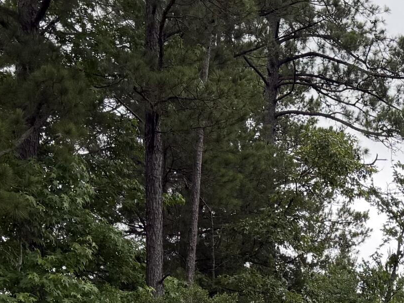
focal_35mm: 89
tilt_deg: +6.5
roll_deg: +0.5
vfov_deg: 15.8
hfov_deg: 20.7
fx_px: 1039
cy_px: 385
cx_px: 466
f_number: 1.78
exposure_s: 1/256
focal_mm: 6.76
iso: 64
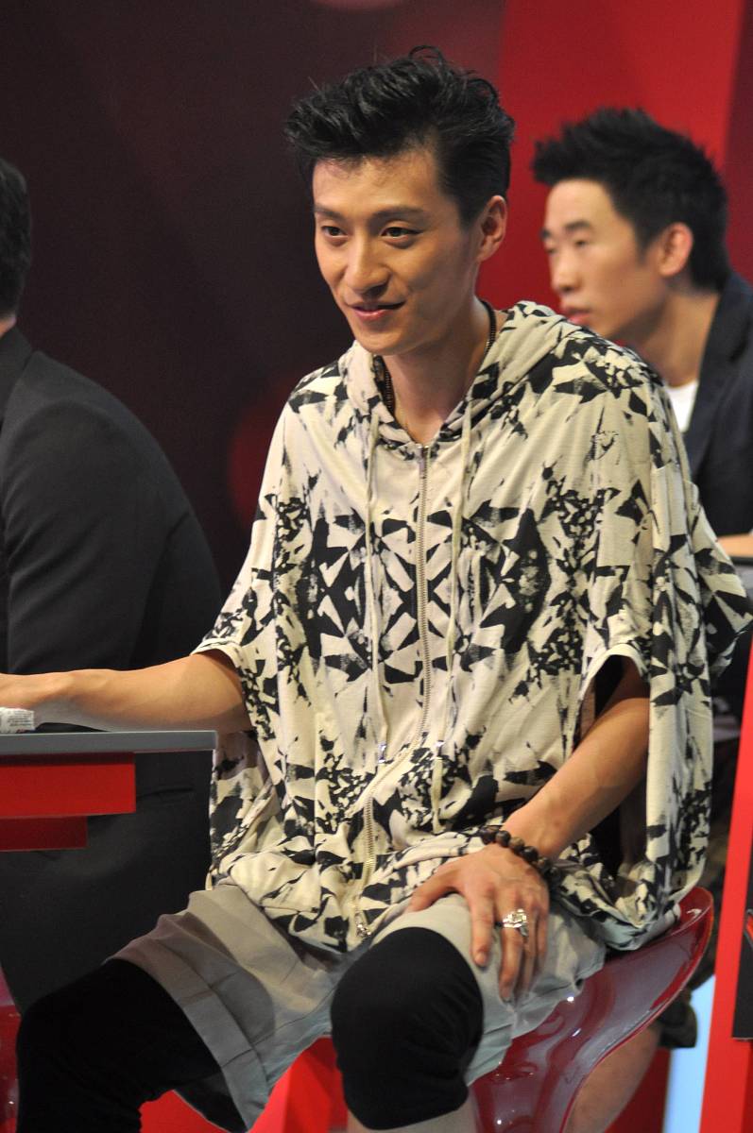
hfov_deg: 4.7
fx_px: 9200
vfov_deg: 7.1
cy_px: 566
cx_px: 376
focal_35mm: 292
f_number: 4.8
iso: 800
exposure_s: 1/125
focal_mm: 195
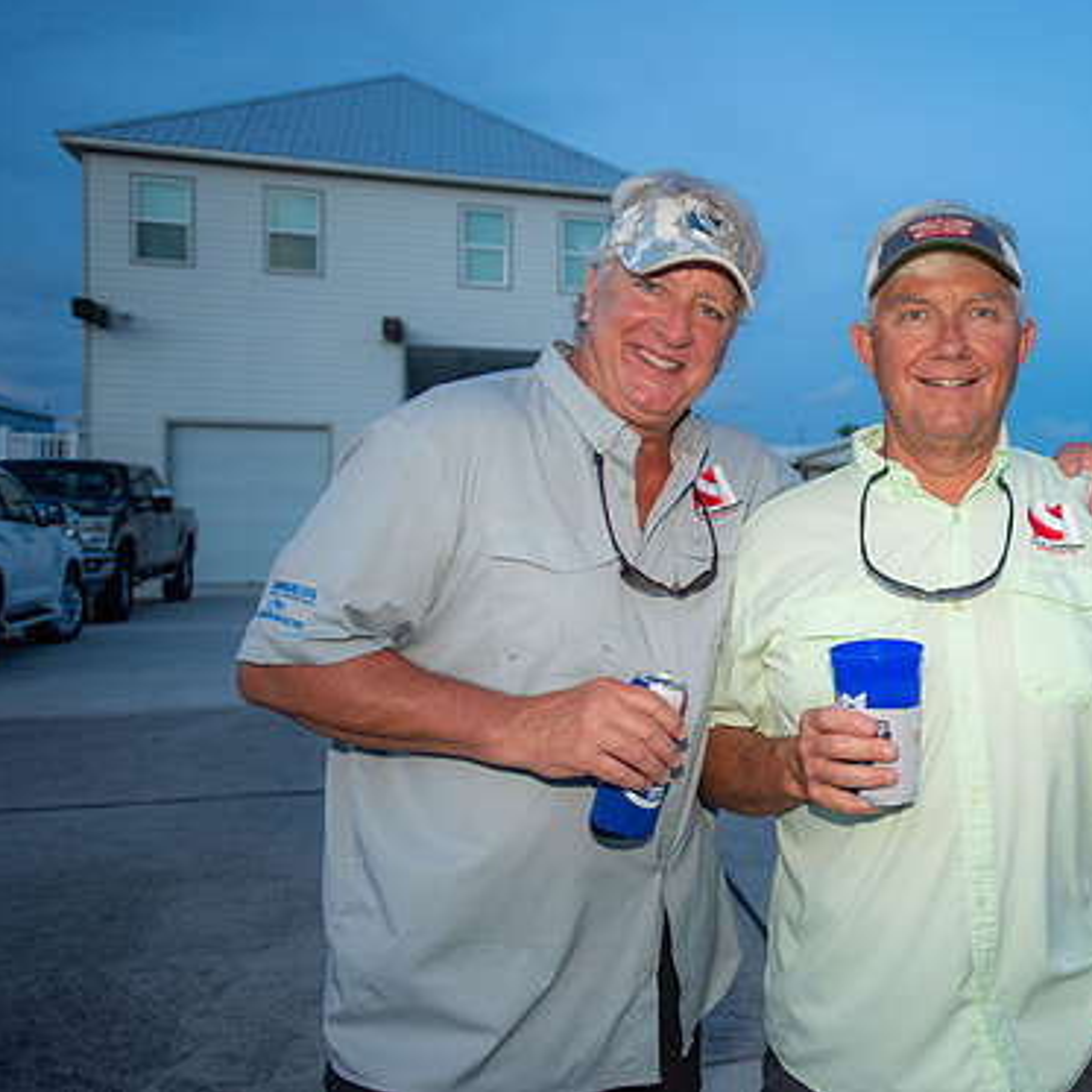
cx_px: 837
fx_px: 1178
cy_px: 530
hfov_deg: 47.6
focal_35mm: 33
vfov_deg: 49.7
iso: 640
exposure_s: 1/100
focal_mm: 25
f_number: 2.8
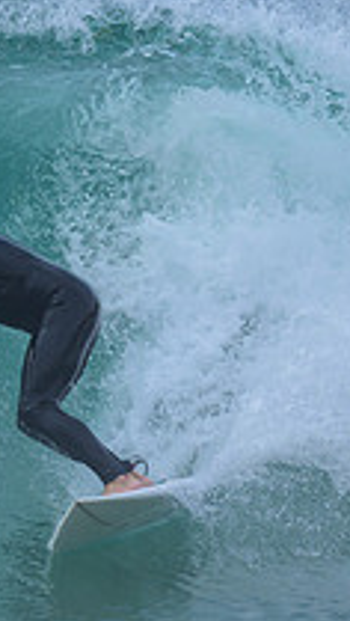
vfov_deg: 0.9
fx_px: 38202
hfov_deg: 0.5
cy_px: 441
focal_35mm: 2322
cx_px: -439
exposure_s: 1/2000
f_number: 6.3
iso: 560
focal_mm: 800
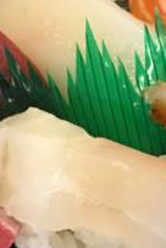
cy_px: 140
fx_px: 613
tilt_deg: -64.3
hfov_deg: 15.4
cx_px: 117
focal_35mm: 89
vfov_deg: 22.8
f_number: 2.2
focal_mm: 4.15
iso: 200
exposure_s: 1/24
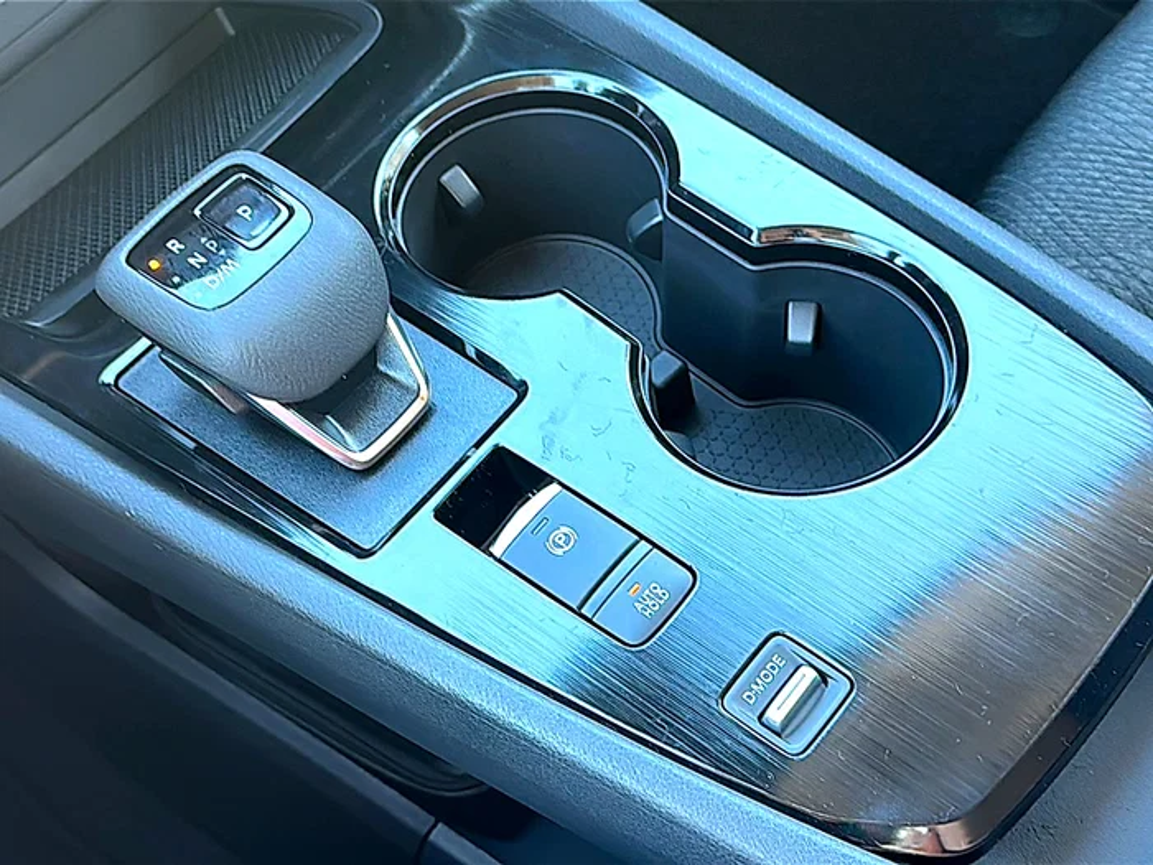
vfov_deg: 34.3
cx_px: 576
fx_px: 1399
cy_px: 432
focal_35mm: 42
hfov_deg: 44.8
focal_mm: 6.86
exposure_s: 1/40
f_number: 1.78
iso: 80
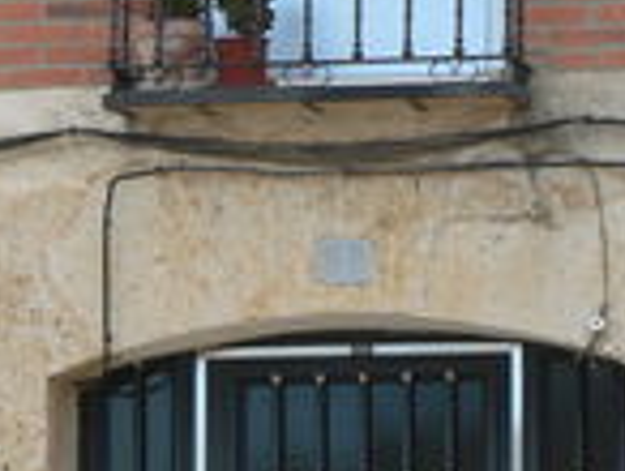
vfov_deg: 5.7
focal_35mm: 261
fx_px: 4720
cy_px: 480
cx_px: 347
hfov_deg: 7.6
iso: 64
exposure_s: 1/200
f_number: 4
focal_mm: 13.4
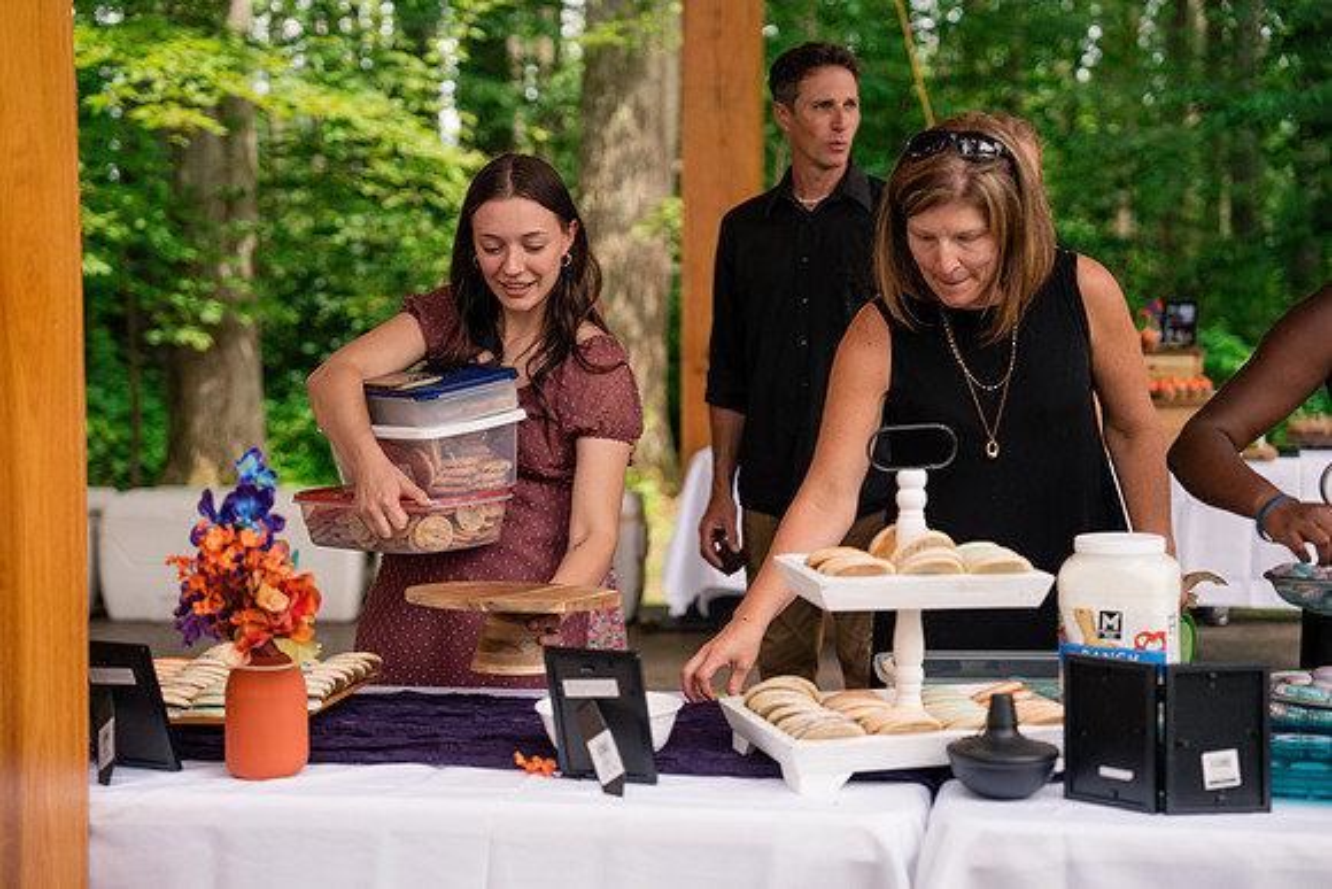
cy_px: 444
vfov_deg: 19.5
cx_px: 666
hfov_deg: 28.8
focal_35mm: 70
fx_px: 2590
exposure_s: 1/1600
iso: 400
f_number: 2.8
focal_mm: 70
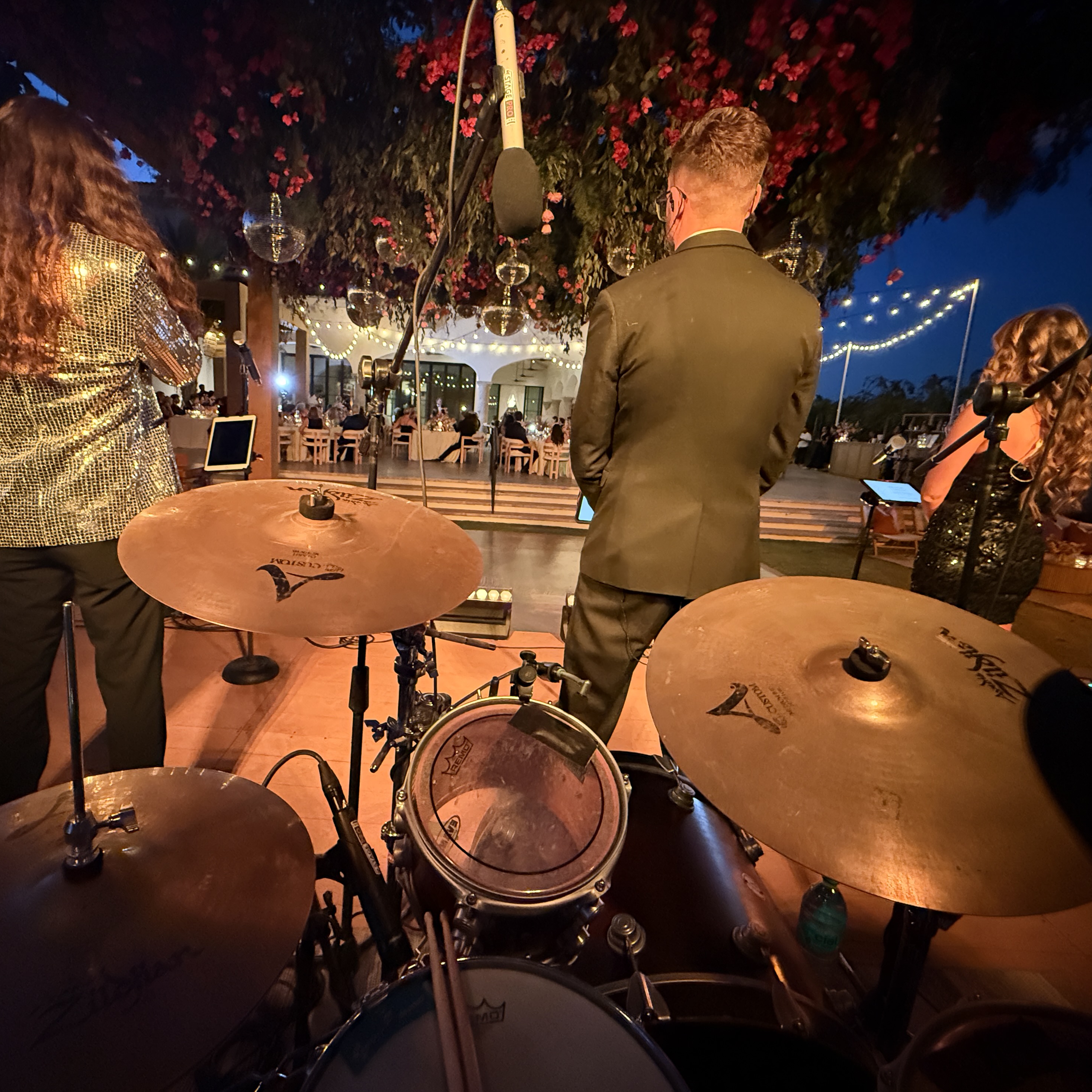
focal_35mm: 17
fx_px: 607
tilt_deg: -10.9
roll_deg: -3.8
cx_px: 473
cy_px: 538
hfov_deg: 83.5
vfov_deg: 84.0
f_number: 2.2
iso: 1250
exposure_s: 1/45
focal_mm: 2.22
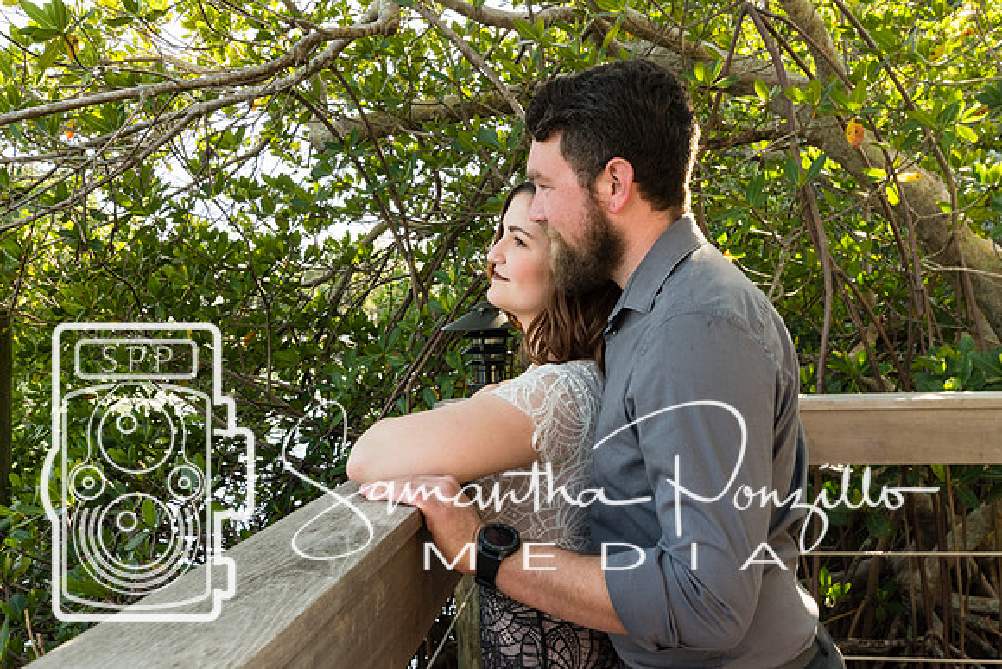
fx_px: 839
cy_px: 334
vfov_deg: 43.5
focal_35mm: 30
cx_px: 501
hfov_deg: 61.7
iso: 400
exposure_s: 1/200
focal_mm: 20
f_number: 7.1
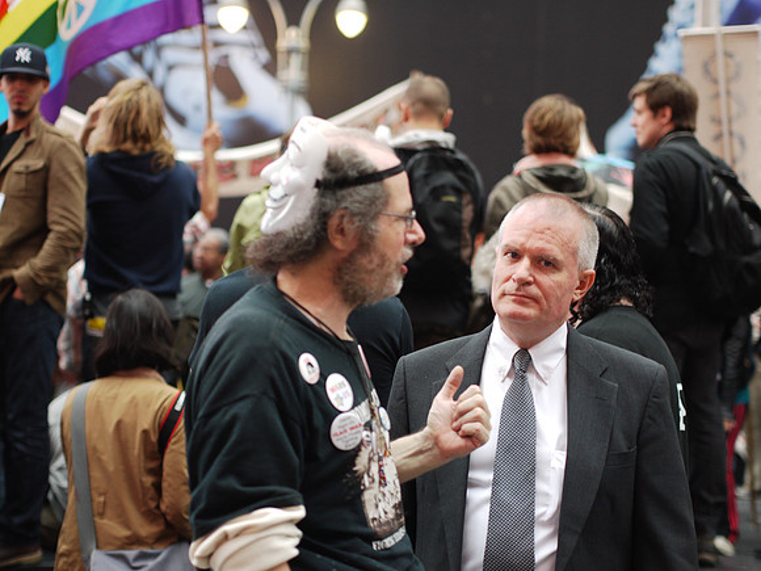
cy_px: 286
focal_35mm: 90
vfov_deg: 16.4
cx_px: 380
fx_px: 1979
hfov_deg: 21.8
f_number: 1.8
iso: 200
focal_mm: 45
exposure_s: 1/125
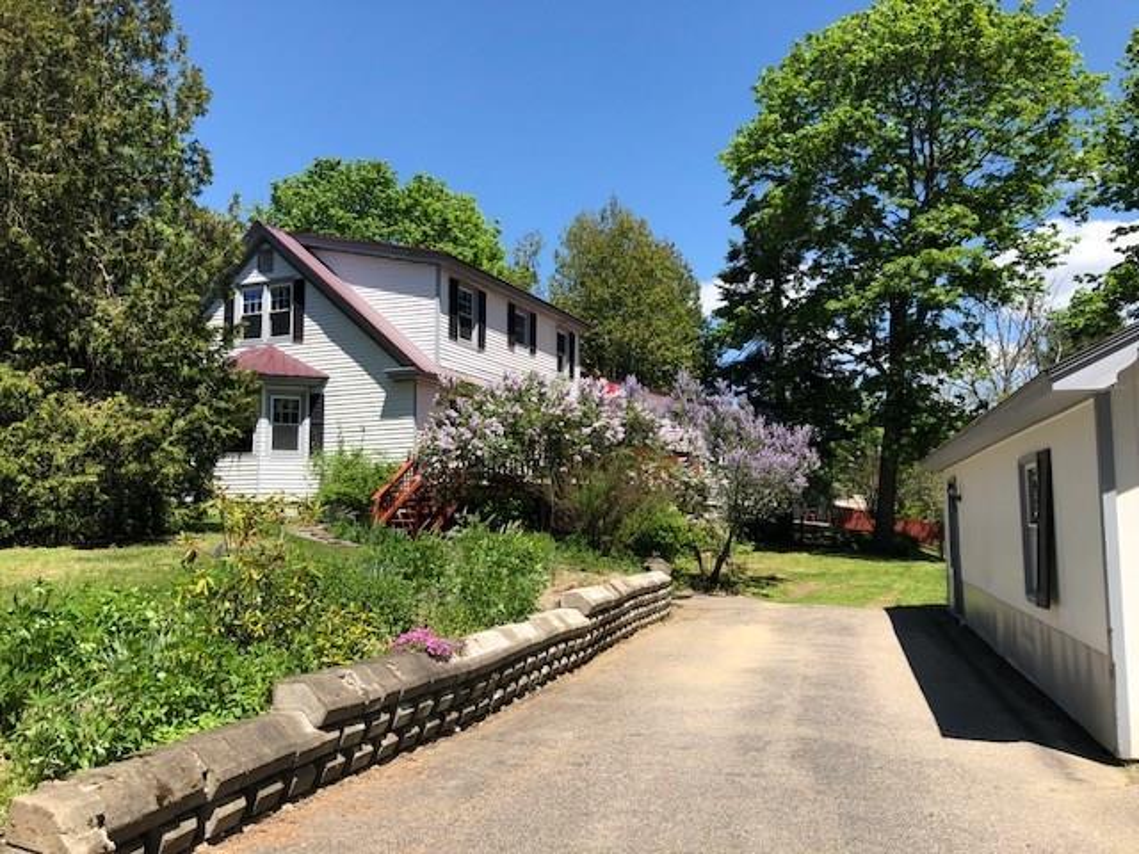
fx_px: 921
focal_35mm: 28
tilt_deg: +5.4
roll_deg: +0.9
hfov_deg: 63.4
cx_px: 570
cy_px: 427
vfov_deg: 49.7
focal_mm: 3.99
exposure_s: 1/1412
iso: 20
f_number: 1.8
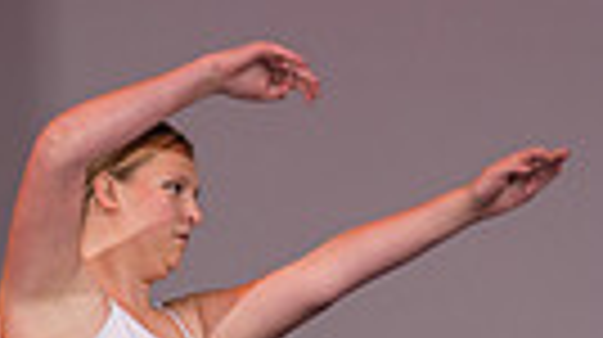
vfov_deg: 4.2
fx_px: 4488
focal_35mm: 281
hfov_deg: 7.7
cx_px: 112
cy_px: 861
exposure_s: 1/500
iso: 400
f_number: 2.8
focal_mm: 80
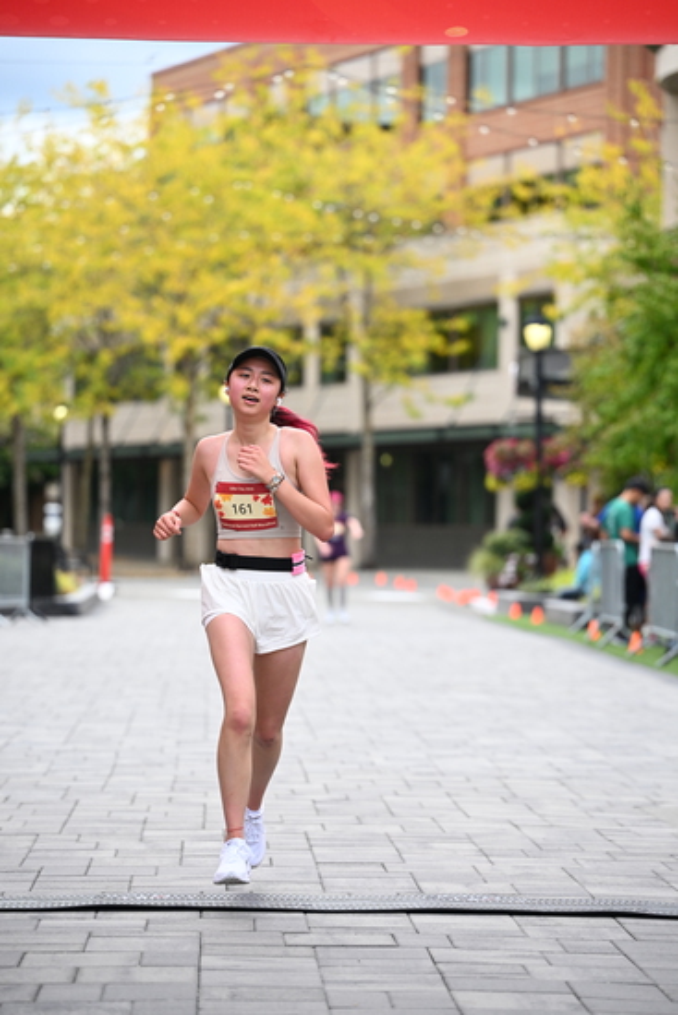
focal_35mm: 115
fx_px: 3246
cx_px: 339
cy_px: 508
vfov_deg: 17.8
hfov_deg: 11.9
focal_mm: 115
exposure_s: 1/2500
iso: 640
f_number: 2.8
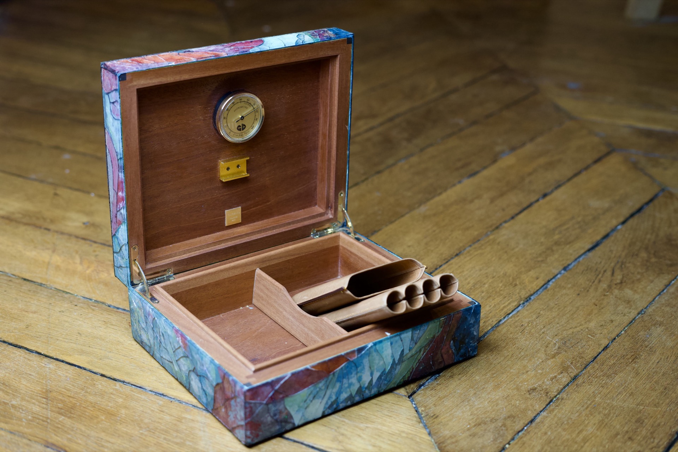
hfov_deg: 39.6
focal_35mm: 50
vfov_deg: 27.0
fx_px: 942
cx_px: 339
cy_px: 226
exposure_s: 1/100
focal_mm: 50
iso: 800
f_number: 3.5
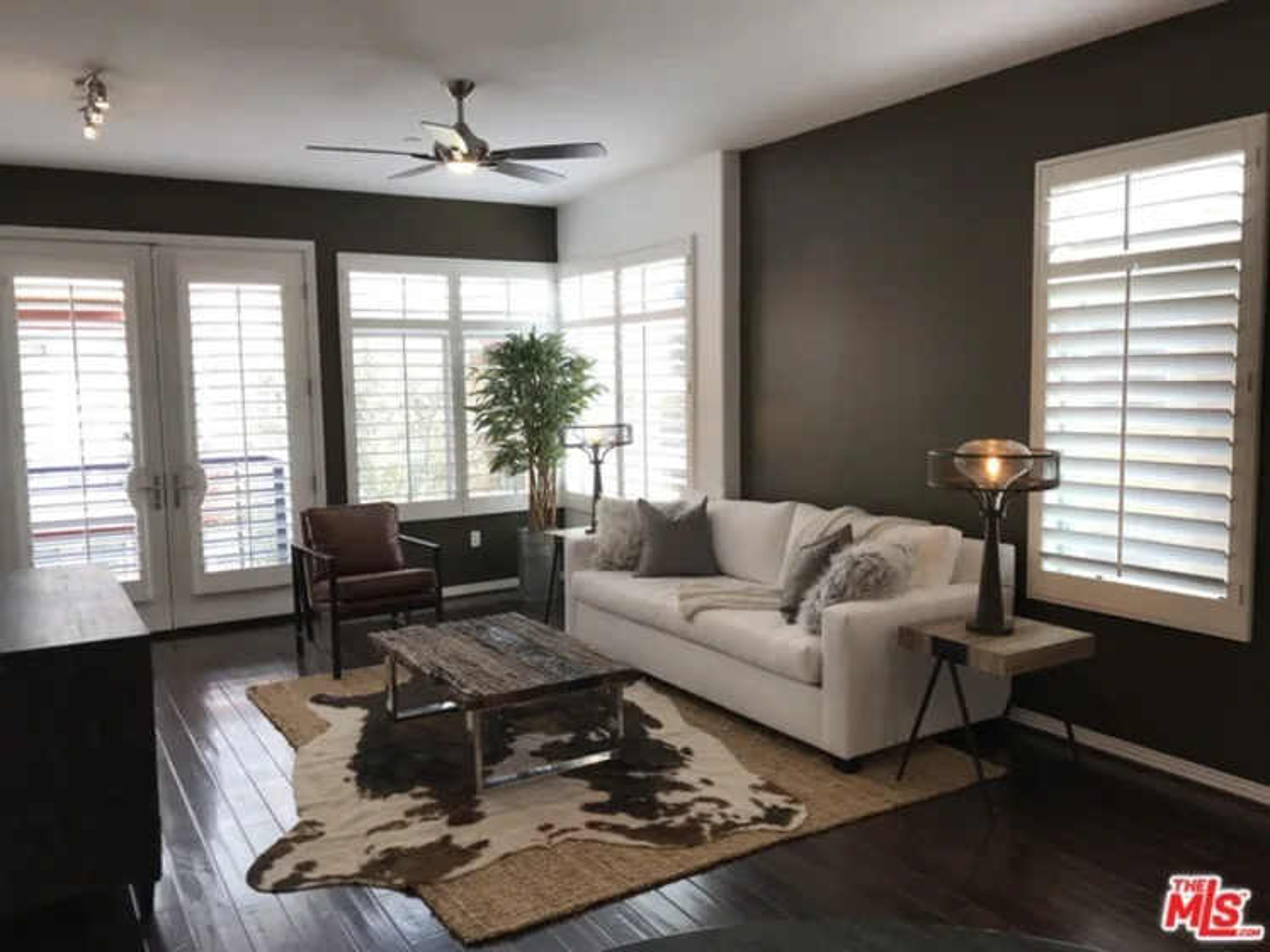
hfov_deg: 63.5
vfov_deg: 49.7
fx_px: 1027
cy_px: 476
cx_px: 635
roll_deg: +1.0
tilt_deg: -4.9
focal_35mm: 28
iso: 32
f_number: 1.8
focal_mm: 3.99
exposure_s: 1/120
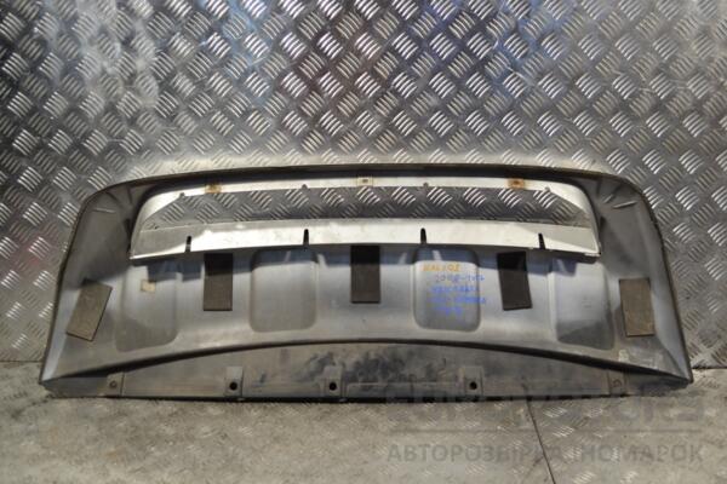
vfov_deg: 36.9
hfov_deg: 53.1
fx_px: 727
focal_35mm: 36
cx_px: 364
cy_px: 242
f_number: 4
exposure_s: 1/30
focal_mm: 24
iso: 110
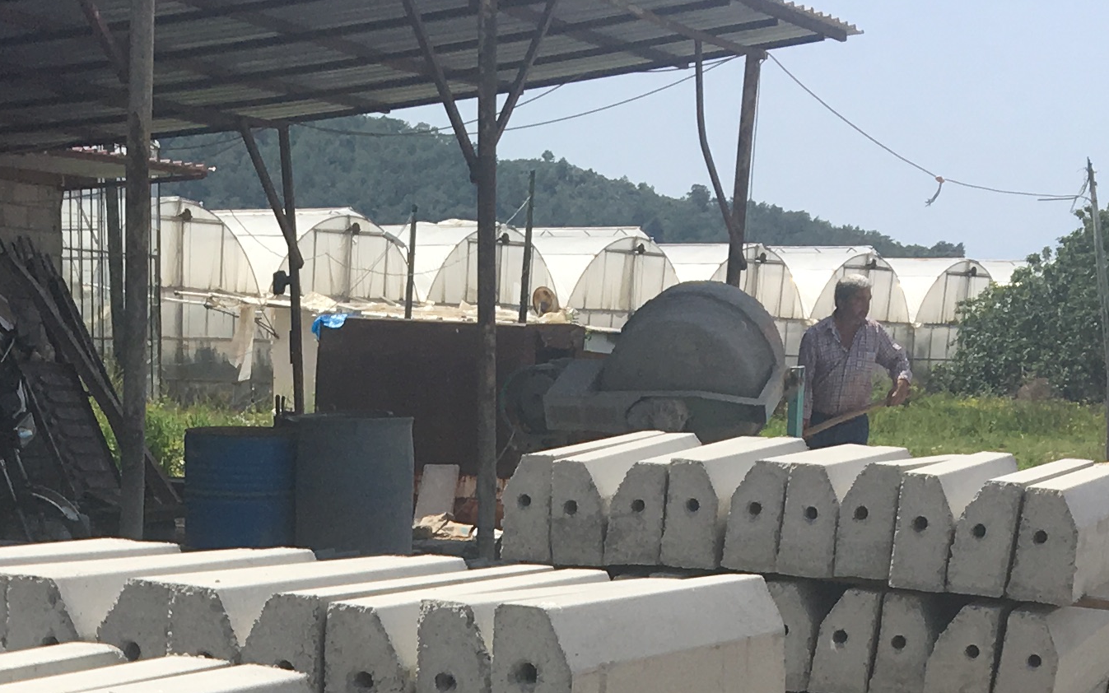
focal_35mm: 92
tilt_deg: -17.0
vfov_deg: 13.1
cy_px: 1184
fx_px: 2781
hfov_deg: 22.4
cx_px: 299
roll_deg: -1.2
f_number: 2.2
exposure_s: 1/1748
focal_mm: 4.15
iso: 25
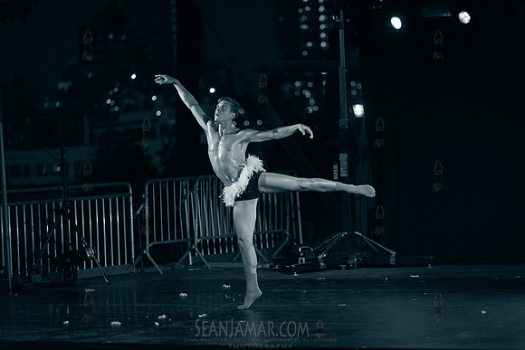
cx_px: 262
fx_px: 2261
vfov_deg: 8.9
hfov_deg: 13.2
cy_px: 175
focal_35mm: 155
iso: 4000
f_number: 2.8
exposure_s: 1/1250
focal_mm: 155
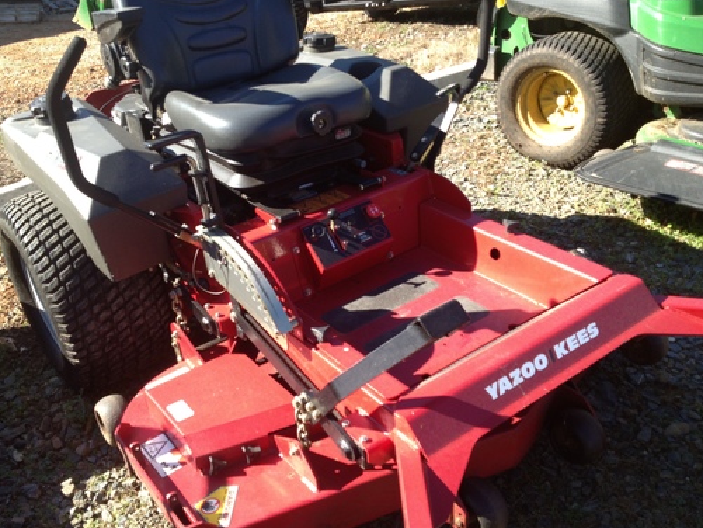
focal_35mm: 38
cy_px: 278
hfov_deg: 48.9
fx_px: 772
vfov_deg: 37.7
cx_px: 326
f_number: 2.4
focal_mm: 4.28
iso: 50
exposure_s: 1/442
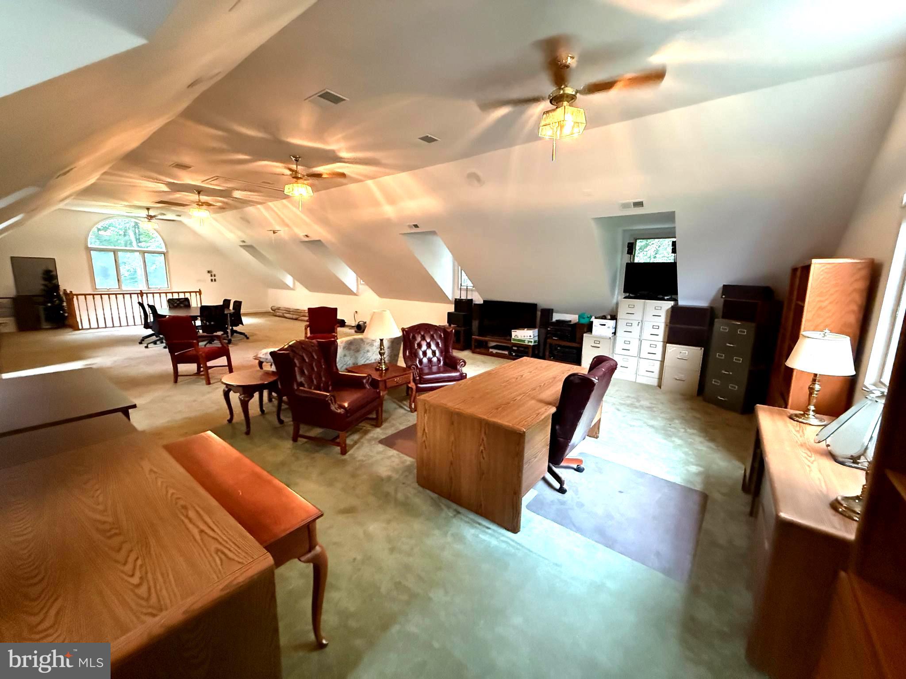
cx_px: 453
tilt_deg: -11.8
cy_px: 340
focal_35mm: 14
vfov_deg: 85.7
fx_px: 366
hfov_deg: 102.1
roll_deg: -0.3
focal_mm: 2.22
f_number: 2.2
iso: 1250
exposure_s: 1/60
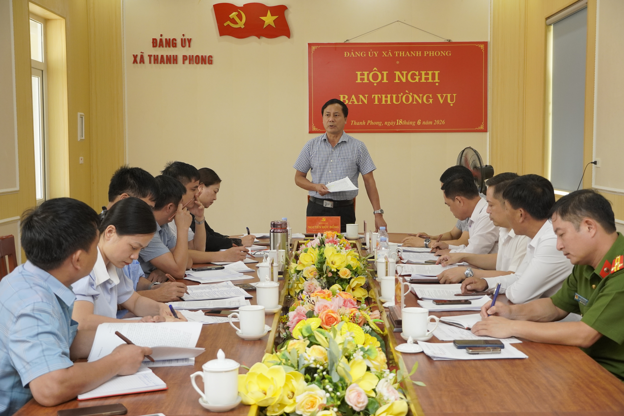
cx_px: 312
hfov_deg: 37.9
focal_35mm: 52
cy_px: 208
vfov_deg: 25.8
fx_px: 910
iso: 1250
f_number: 4.5
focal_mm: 35
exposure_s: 1/160
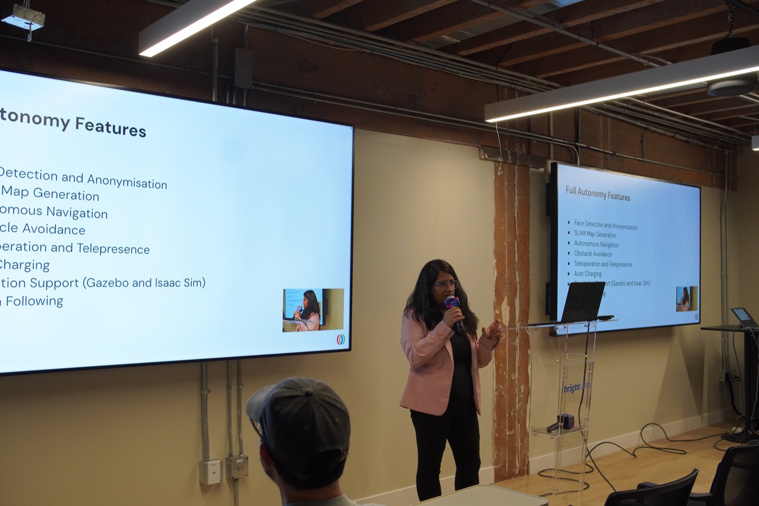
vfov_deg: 38.3
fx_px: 727
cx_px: 380
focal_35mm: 34
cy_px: 253
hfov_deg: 55.1
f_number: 4
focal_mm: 23
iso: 1000
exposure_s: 1/160
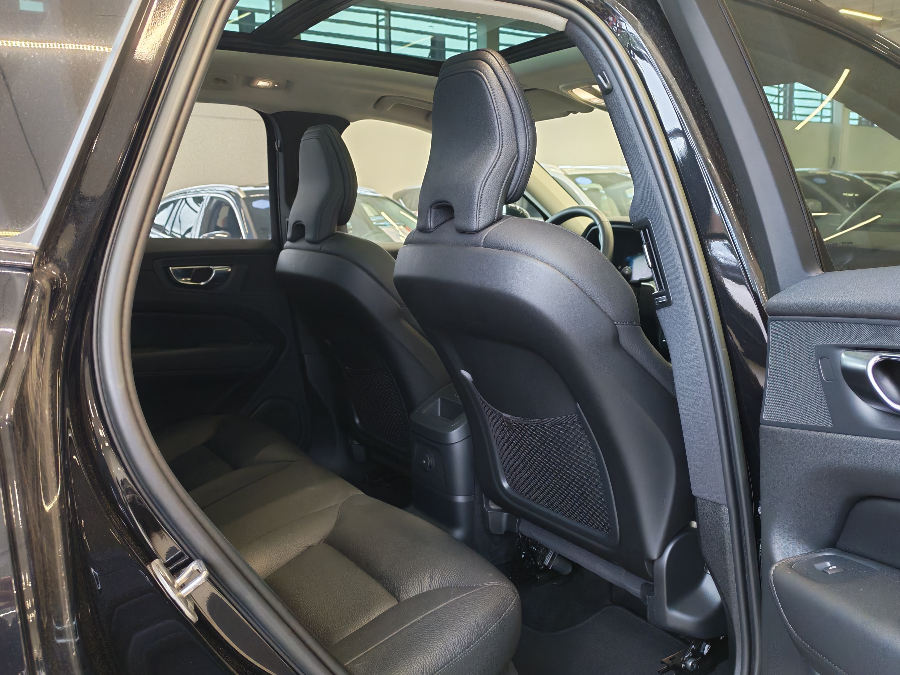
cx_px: 450
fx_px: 858
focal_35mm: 33
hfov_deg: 55.4
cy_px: 338
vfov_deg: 42.9
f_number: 1.9
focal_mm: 6.12
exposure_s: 1/100
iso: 773
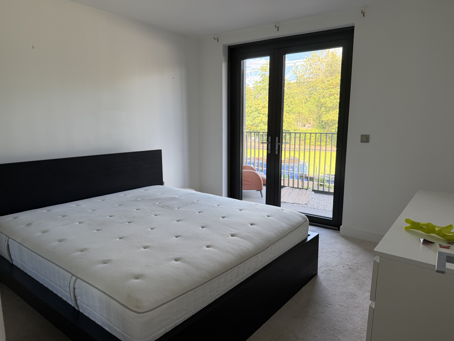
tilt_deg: -9.5
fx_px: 315
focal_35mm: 24
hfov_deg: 71.6
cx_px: 227
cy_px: 170
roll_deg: +1.1
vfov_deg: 56.8
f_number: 1.78
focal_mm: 6.76
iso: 125
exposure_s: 1/212
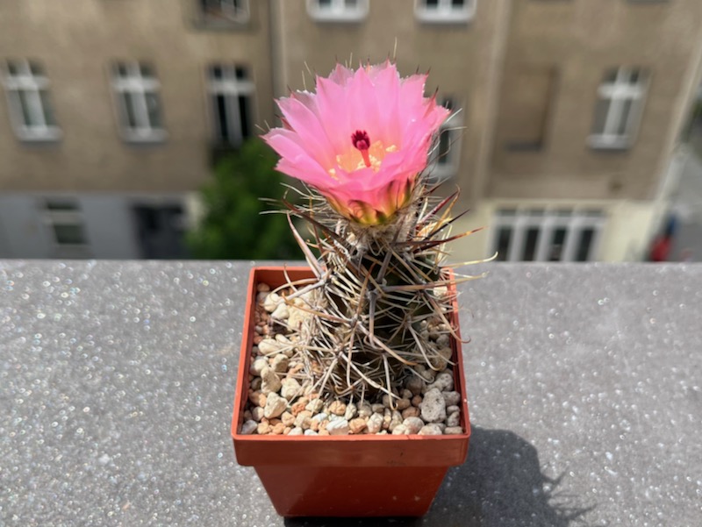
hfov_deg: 67.3
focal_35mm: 26
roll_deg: -2.0
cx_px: 351
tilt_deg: -42.9
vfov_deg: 53.1
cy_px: 264
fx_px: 528
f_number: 1.6
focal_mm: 5.1
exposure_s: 1/1992
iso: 50
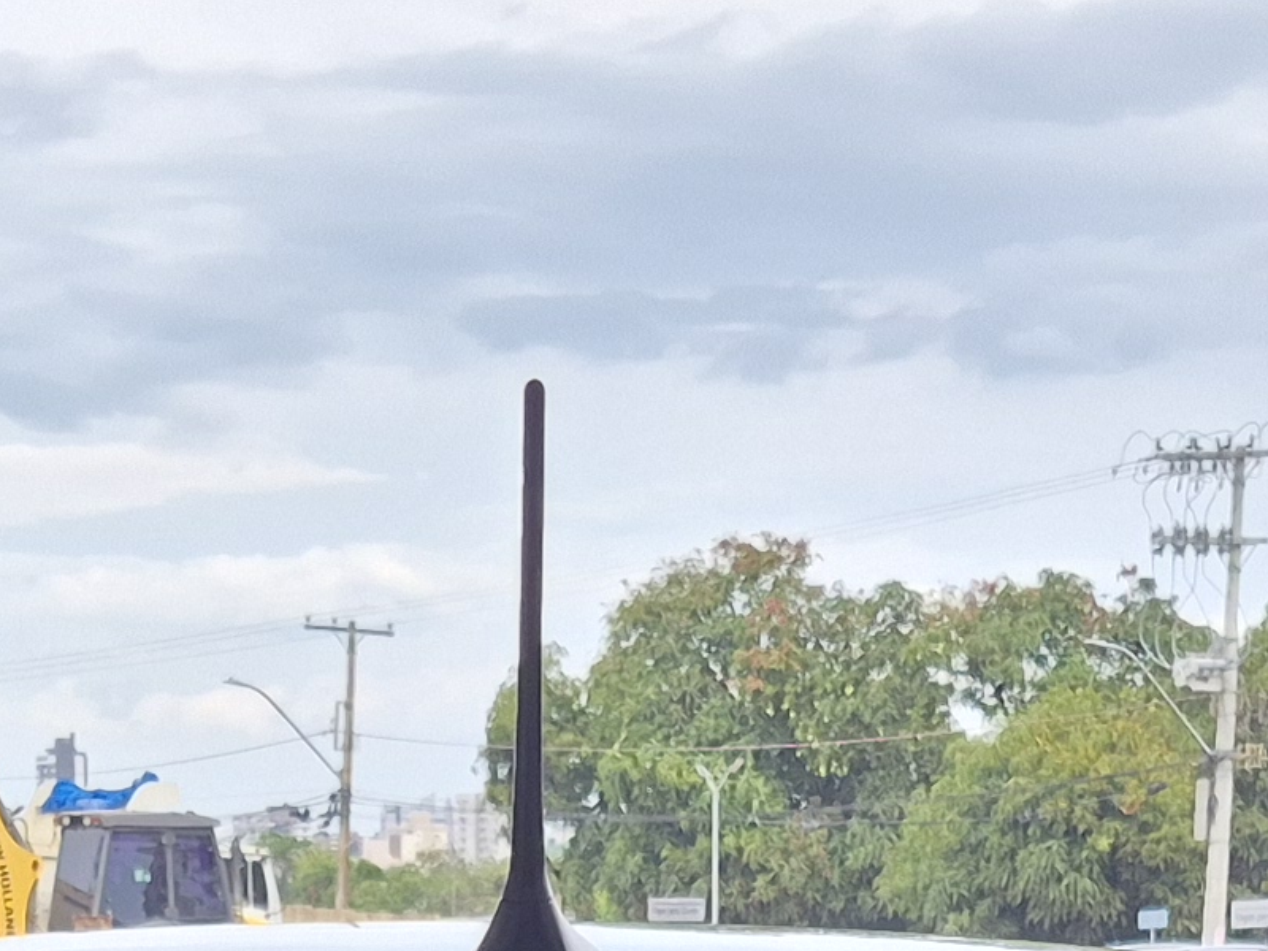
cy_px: 2219
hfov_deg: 17.1
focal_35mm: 115
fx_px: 4213
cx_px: 415
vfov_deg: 11.0
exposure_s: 1/656
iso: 80
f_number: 1.8
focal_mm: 5.4
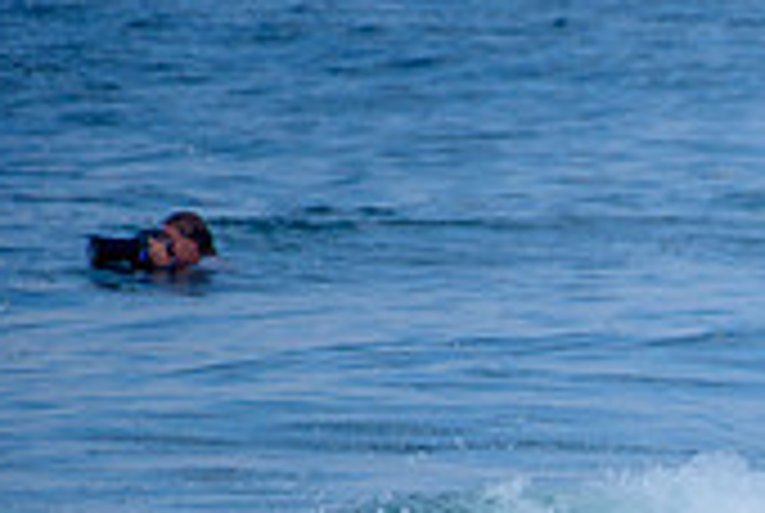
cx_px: 1282
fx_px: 36252
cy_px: 673
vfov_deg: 0.8
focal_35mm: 1703
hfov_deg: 1.2
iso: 200
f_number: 5.6
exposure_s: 1/2000
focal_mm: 500
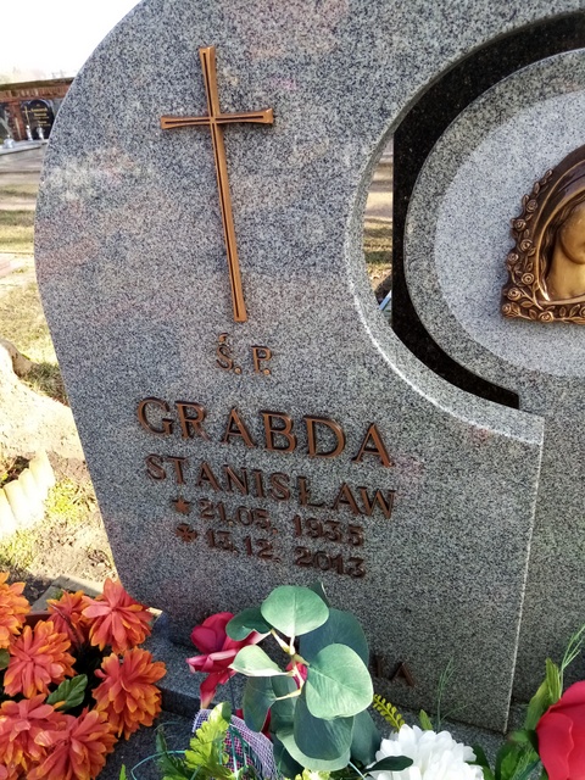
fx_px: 586
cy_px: 390
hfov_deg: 53.1
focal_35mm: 26
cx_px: 292
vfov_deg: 67.3
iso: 109
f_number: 1.8
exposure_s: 1/238
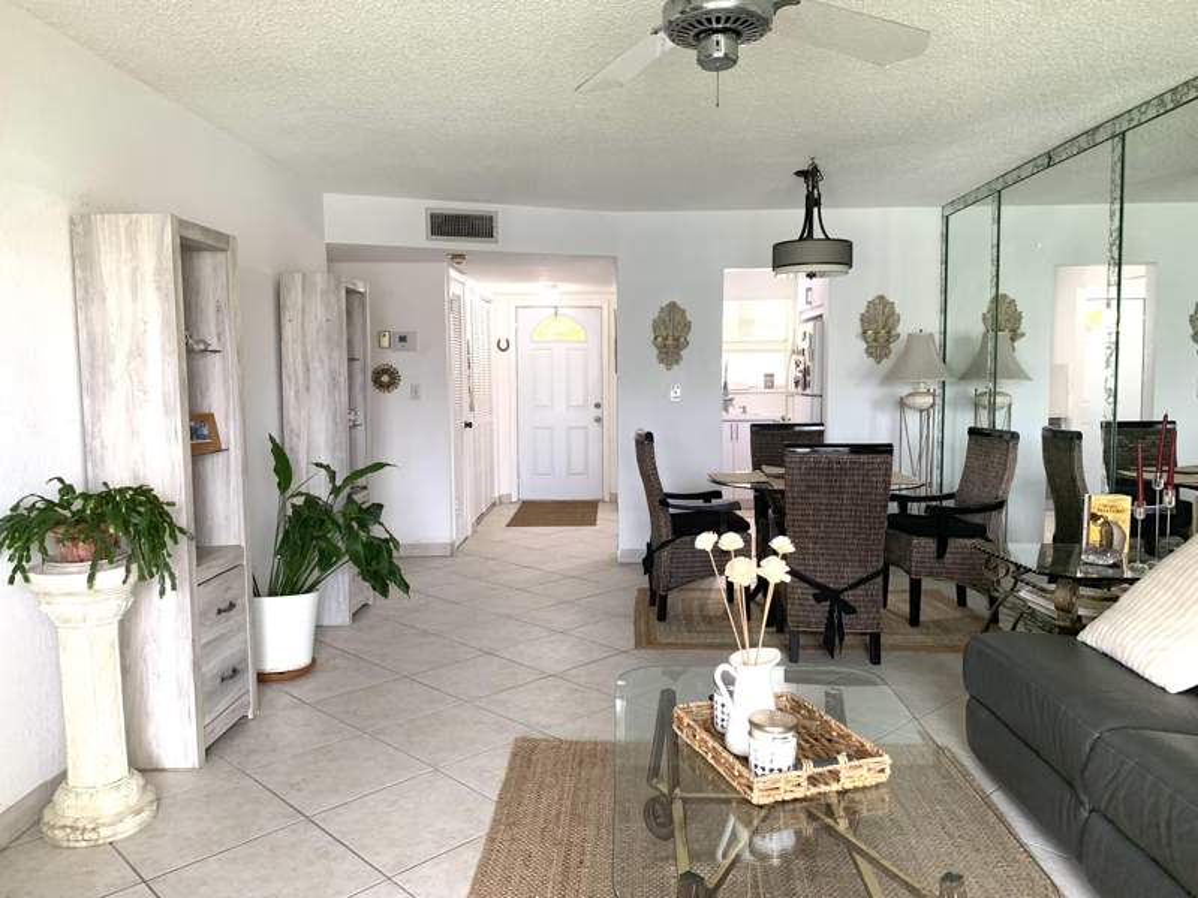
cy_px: 449
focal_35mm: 26
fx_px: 900
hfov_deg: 67.3
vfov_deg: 53.1
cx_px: 599
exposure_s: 1/72
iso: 100
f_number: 1.8
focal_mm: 4.25
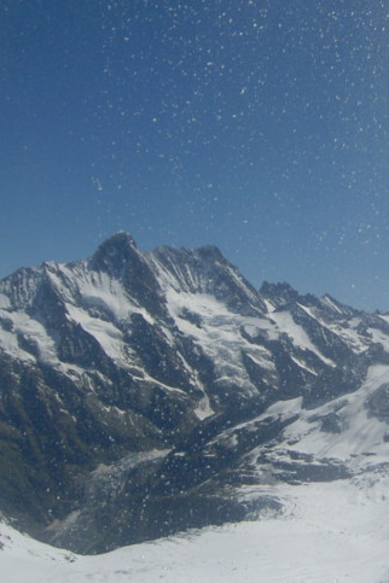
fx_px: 859
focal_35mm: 53
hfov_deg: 24.4
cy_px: 287
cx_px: 386
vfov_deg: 37.5
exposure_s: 1/1250
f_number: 4.7
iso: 50
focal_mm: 5.6
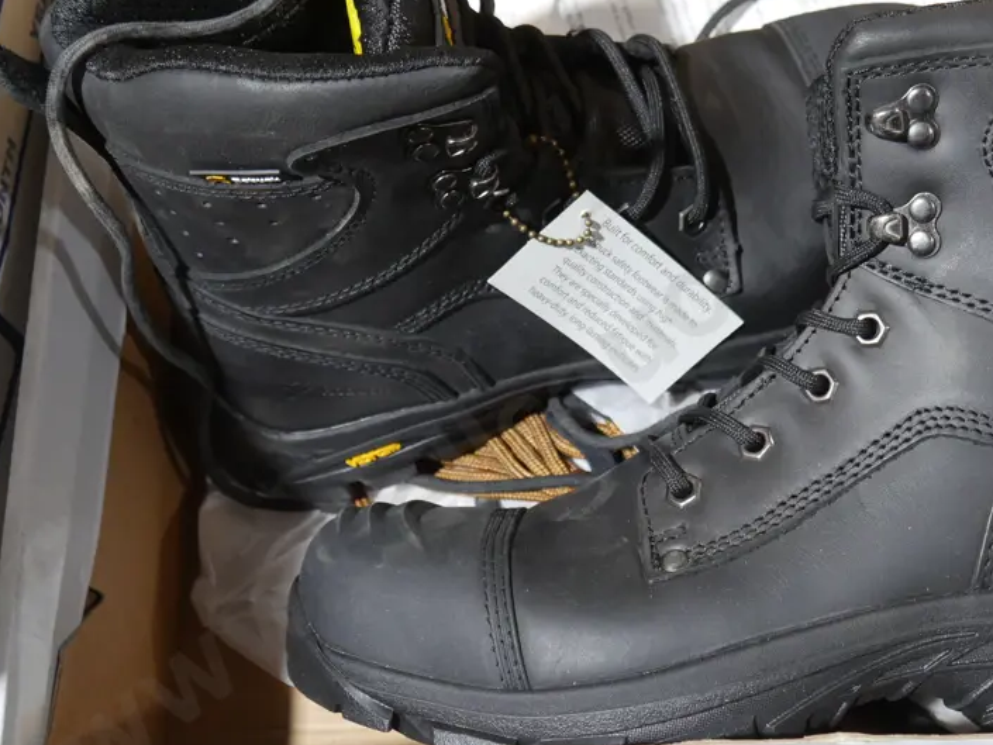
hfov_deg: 31.5
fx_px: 1750
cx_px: 648
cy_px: 338
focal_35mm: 61
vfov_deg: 24.0
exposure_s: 1/60
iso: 800
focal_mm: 21
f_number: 4.6
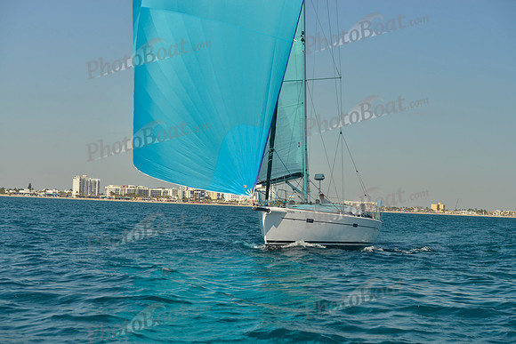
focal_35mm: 70
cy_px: 172
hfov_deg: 28.8
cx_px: 258
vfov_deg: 19.5
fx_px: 1004
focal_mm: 70
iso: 200
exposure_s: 1/640
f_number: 8
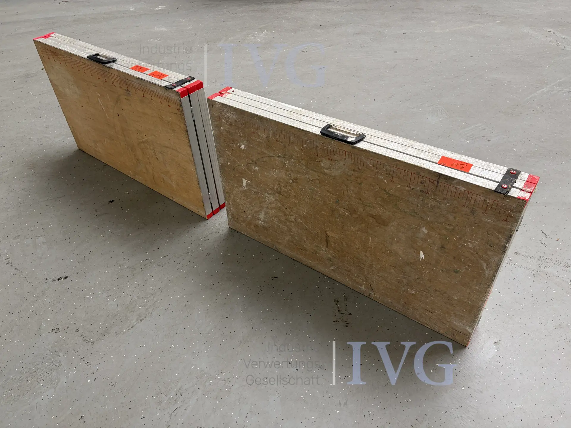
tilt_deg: -41.0
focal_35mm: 26
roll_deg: +3.2
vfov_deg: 53.1
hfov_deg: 67.3
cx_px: 286
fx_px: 429
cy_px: 214
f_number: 1.6
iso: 125
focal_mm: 5.96
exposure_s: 1/96
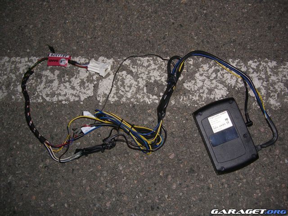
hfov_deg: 49.0
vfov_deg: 37.7
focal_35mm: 38
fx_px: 316
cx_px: 144
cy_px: 108
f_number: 2.8
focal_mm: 7.9
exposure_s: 1/60
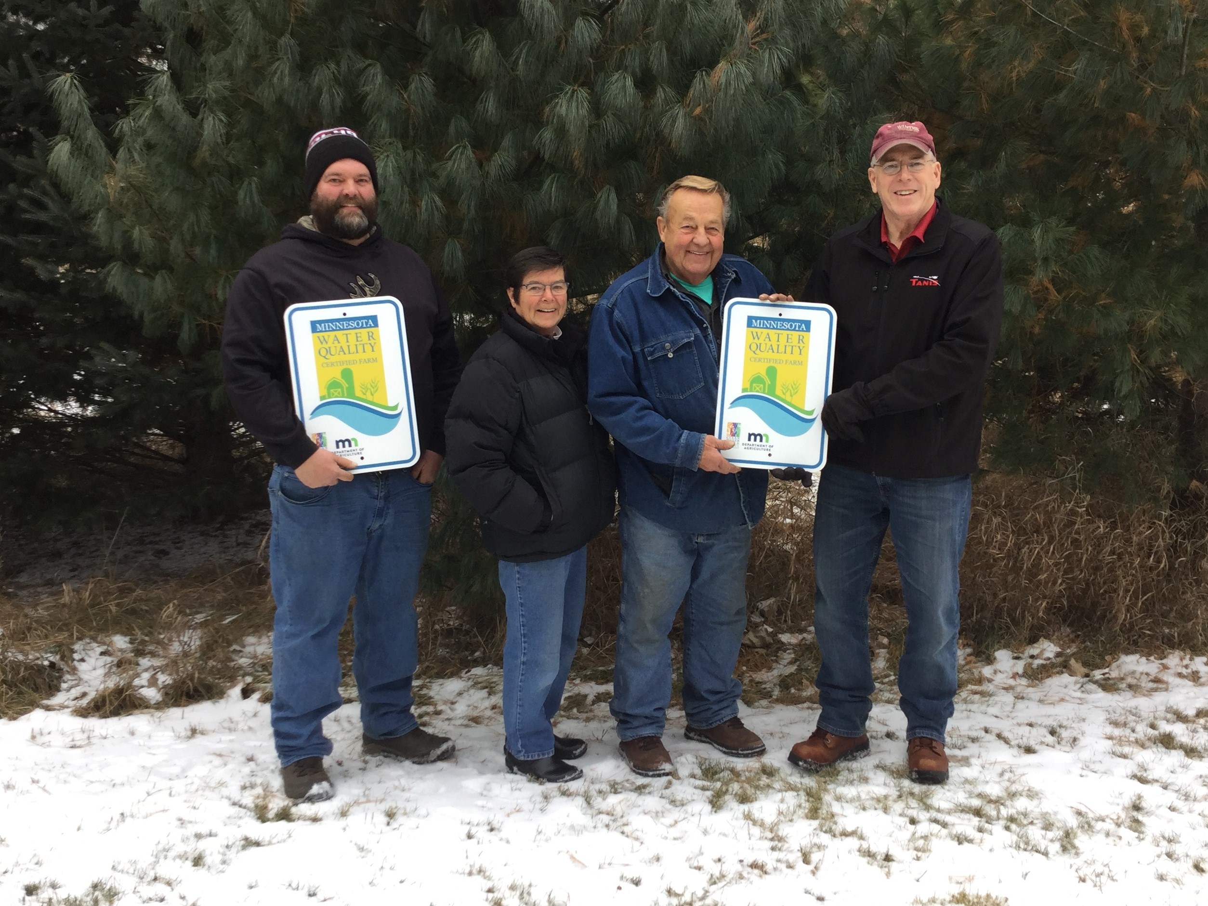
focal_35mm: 31
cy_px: 453
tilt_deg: -10.8
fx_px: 1082
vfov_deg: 45.4
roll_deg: -0.9
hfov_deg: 58.4
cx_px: 604
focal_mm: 3.3
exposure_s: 1/60
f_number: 2.4
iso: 25
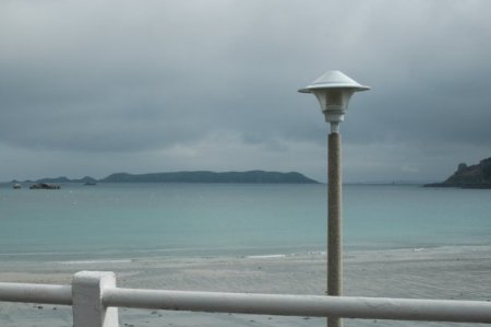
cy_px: 201
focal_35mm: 70
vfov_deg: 19.4
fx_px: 951
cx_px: 167
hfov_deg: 28.8
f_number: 10
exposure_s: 1/400
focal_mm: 29
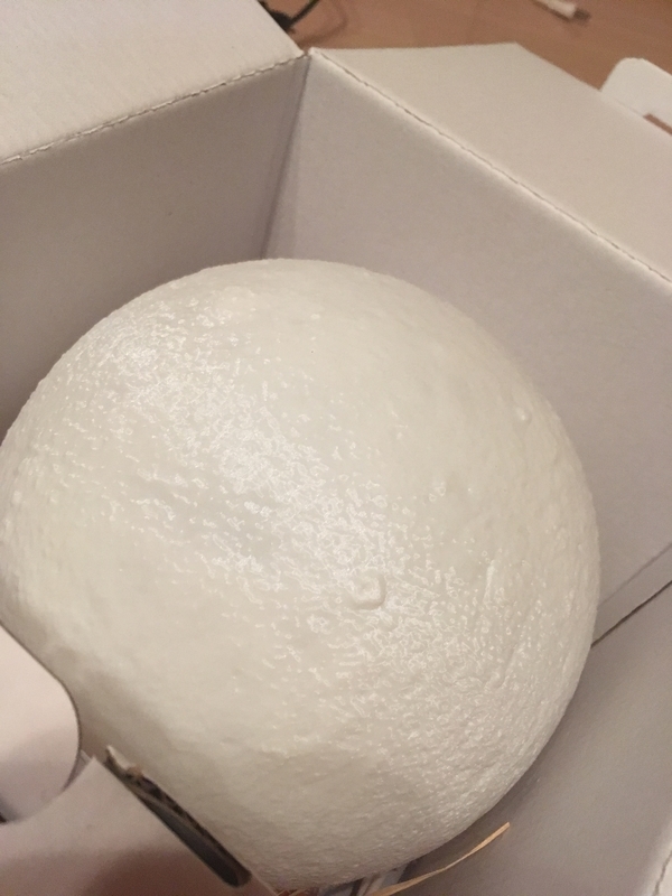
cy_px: 448
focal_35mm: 29
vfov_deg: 61.7
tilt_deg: -50.2
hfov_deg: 48.2
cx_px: 336
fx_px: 751
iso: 200
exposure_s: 1/30
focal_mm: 4.15
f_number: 2.2
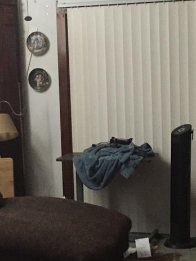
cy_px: 138
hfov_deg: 19.6
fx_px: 566
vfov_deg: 26.0
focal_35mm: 75
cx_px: 125
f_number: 2.2
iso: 400
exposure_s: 1/15
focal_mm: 4.15
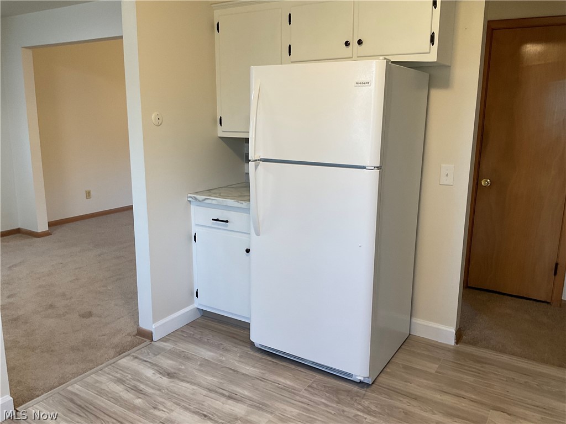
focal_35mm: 29
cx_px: 283
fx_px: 474
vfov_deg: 48.2
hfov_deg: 61.7
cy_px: 212
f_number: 1.8
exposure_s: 1/60
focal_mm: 3
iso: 64
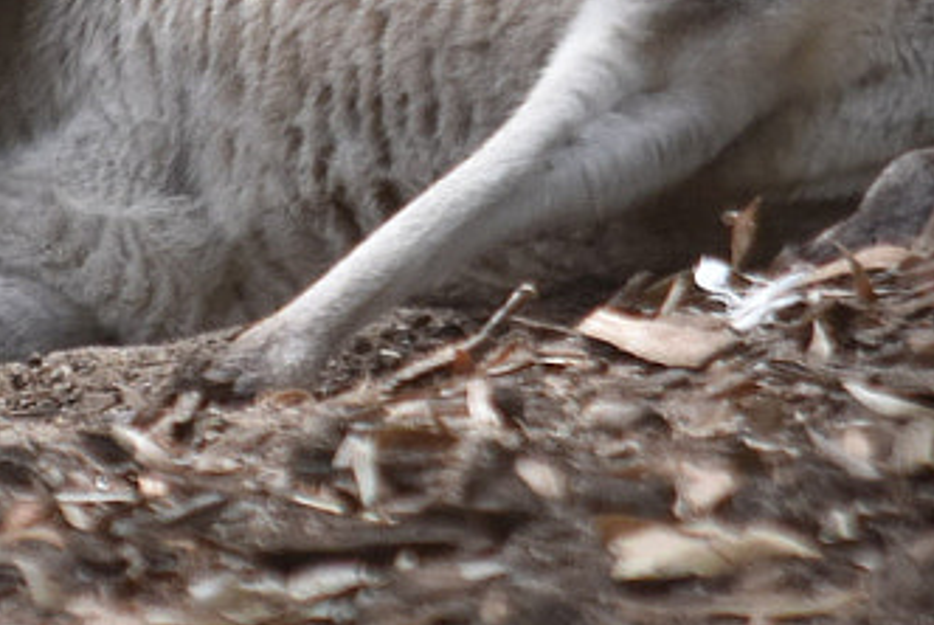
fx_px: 48739
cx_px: 104
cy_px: -296
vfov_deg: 0.7
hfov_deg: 1.1
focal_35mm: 1877
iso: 800
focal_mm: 260
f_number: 5.6
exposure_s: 1/1000
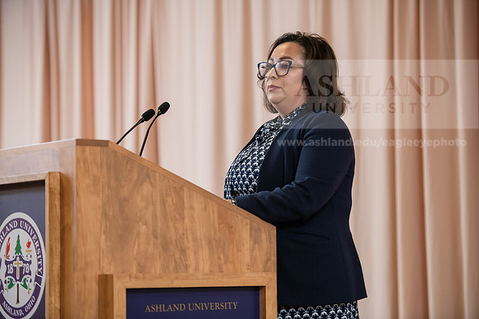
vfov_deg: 11.2
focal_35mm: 122
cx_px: 240
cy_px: 160
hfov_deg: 16.8
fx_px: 1624
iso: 1600
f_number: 3.2
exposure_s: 1/200
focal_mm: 122
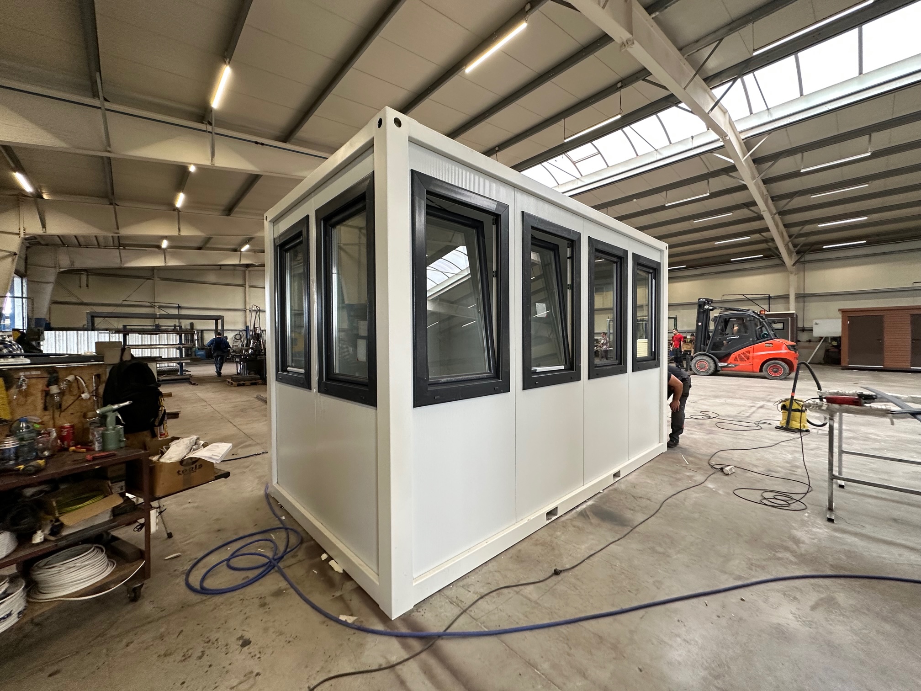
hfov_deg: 102.1
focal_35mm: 14
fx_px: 372
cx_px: 460
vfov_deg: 85.7
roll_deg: +1.2
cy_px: 346
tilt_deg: -3.2
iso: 160
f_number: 2.2
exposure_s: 1/99
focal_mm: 2.22
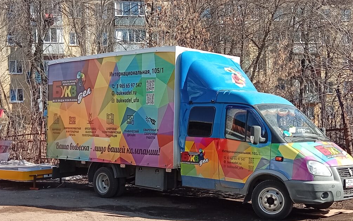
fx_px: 539
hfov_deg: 36.3
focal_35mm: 56
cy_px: 110
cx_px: 174
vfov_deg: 23.2
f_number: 1.8
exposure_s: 1/654
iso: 50
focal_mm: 4.15
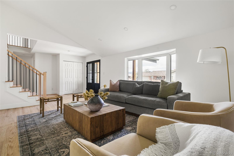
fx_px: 114
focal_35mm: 18
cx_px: 117
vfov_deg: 68.9
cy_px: 78
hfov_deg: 91.6
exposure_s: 1/8
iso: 500
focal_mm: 17.5
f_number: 8
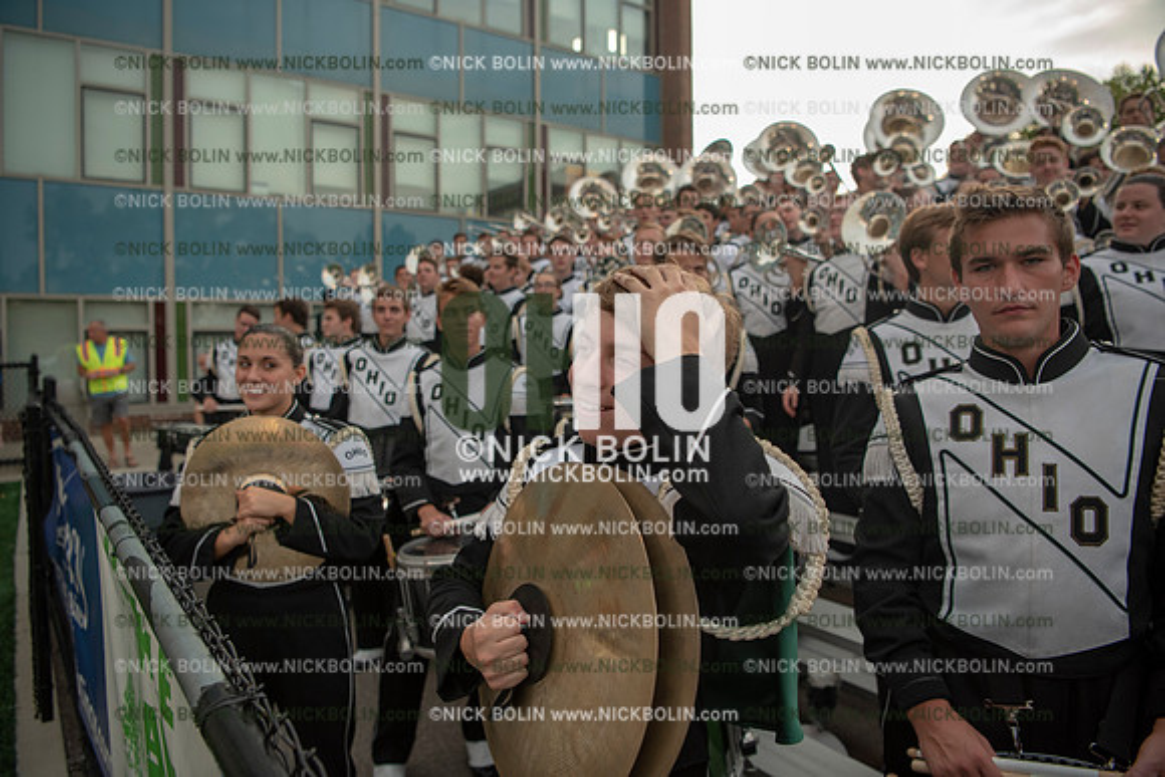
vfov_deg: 53.2
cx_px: 582
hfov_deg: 73.7
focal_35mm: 24
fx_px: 777
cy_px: 388
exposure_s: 1/800
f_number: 3.2
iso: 800
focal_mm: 24
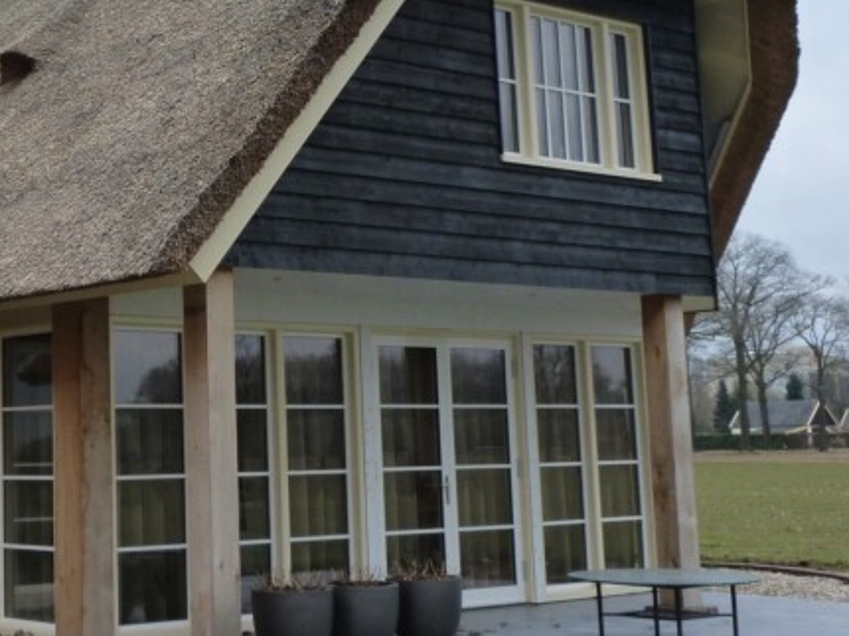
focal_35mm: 67
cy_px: 173
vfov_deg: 21.7
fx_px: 1642
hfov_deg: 28.0
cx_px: 97
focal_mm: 5.8
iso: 125
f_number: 4.5
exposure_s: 1/250
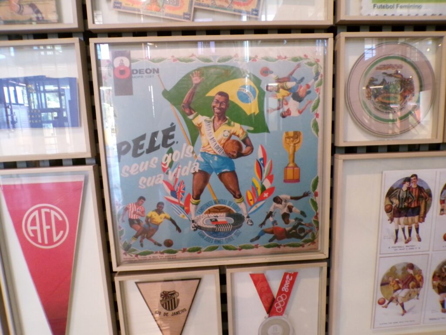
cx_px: 223
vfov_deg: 56.8
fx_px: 309
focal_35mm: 24
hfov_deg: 71.6
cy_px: 168
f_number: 3
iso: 688
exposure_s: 1/34
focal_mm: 4.3
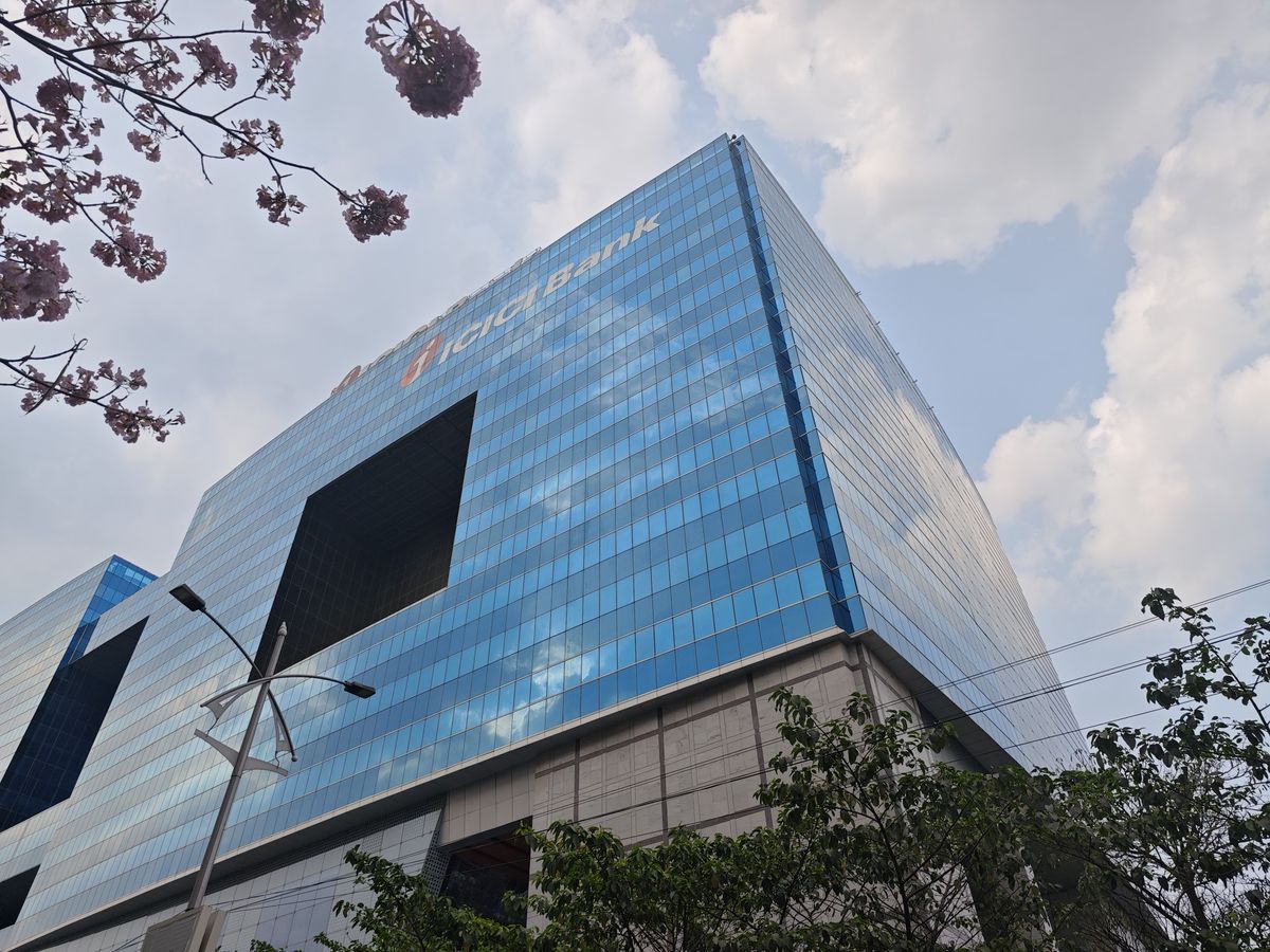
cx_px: 635
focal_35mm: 23
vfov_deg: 58.9
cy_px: 476
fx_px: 844
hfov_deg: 73.9
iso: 50
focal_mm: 8.72
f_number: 2
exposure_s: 1/1027
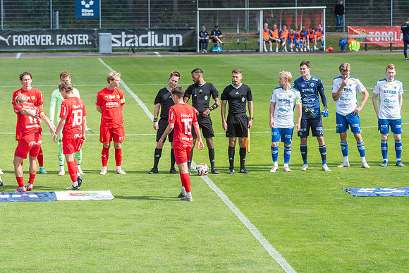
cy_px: 136
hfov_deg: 13.2
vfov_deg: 8.9
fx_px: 1762
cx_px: 204
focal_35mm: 155
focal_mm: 100
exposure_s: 1/1000
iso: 250
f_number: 4
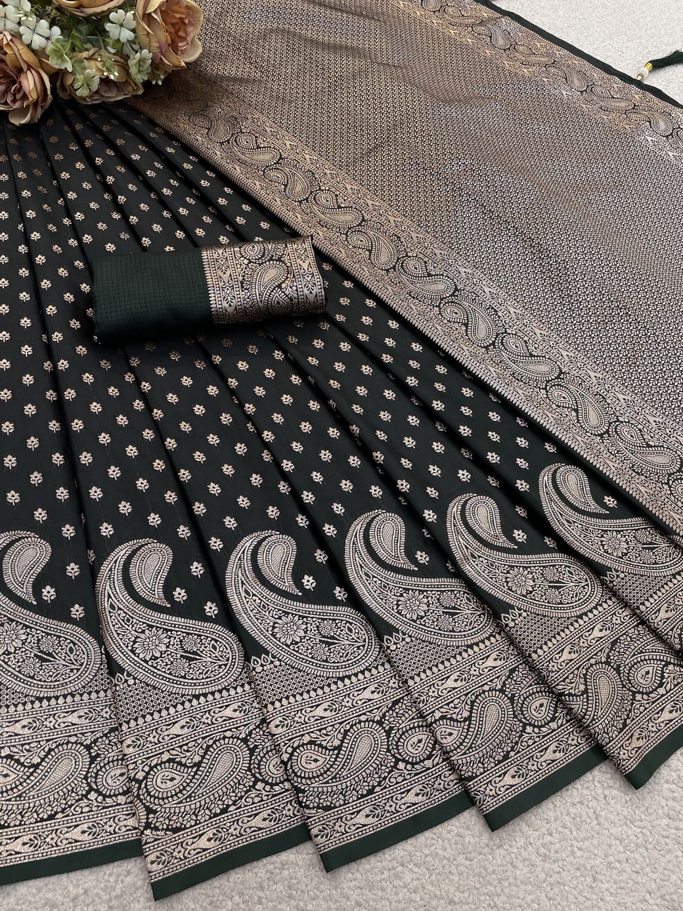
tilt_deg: -56.0
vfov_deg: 65.3
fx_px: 710
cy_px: 448
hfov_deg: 51.3
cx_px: 342
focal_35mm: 27
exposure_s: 1/100
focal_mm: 4.2
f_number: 1.6
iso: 80
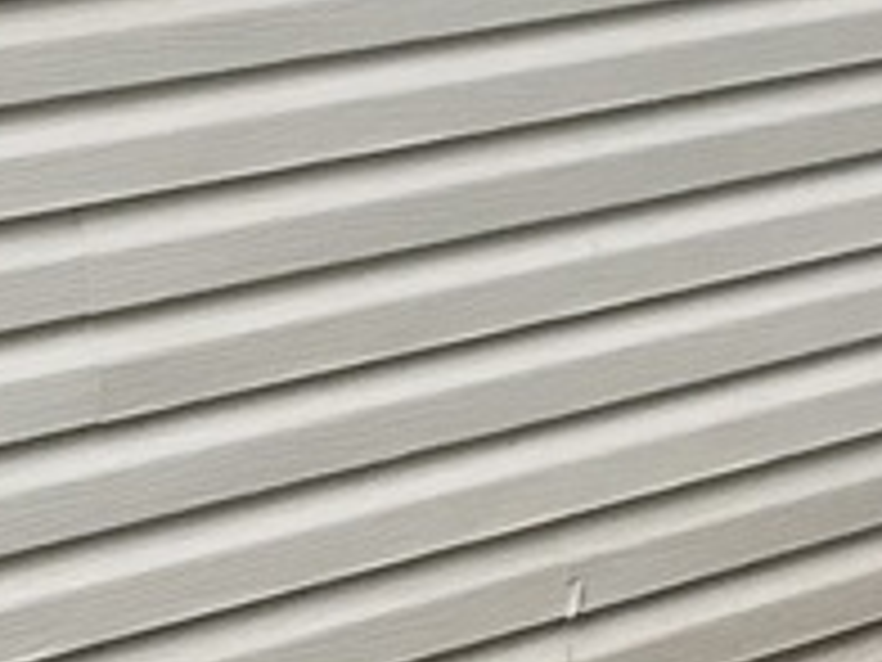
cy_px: -207
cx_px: 1768
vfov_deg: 6.9
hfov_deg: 8.8
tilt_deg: -5.7
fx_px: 5427
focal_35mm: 213
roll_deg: +2.3
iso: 16
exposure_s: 1/325
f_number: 1.8
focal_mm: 3
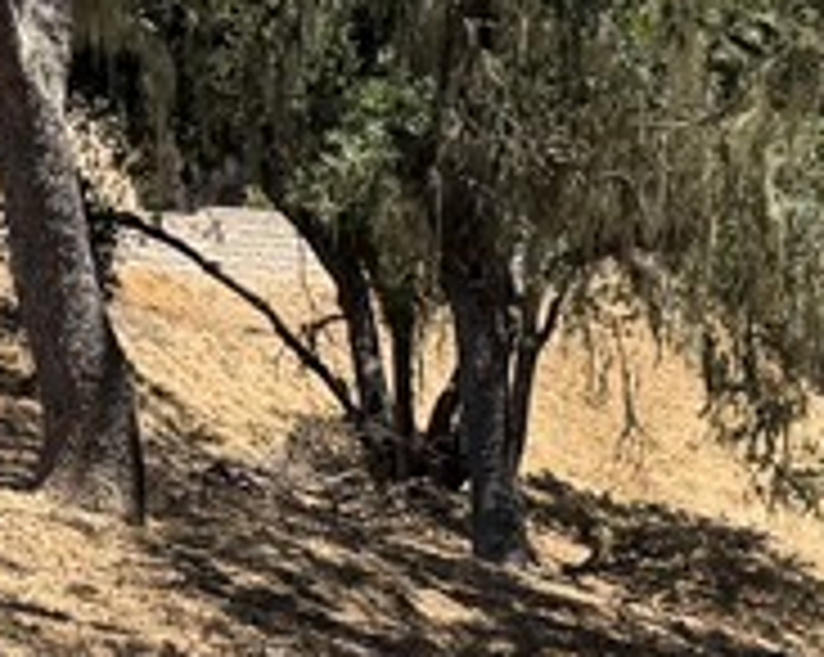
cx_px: 1157
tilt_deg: -5.7
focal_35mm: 131
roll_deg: +5.3
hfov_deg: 14.0
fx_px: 3191
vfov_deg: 11.3
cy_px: 1008
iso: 80
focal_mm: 6.76
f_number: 1.78
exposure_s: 1/2445
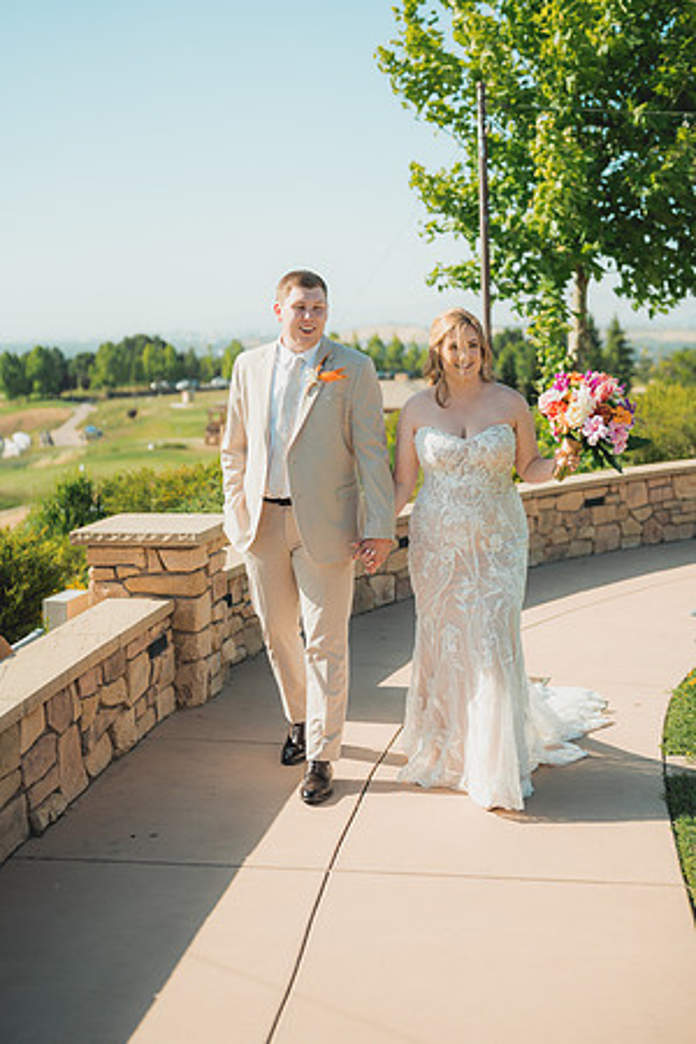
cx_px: 348
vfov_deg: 39.6
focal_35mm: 50
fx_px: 1450
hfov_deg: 27.0
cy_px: 522
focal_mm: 50
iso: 50
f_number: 2
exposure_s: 1/4000
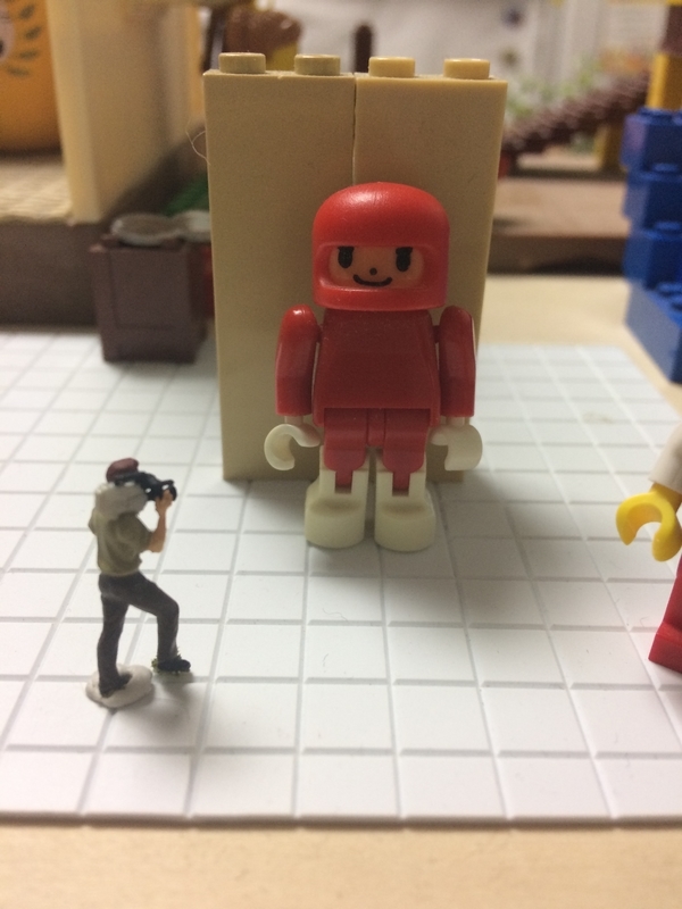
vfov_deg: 61.7
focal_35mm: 29
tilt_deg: -28.4
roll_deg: -1.1
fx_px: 762
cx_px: 341
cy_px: 454
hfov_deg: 48.2
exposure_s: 1/33
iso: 160
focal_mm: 4.15
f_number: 2.2
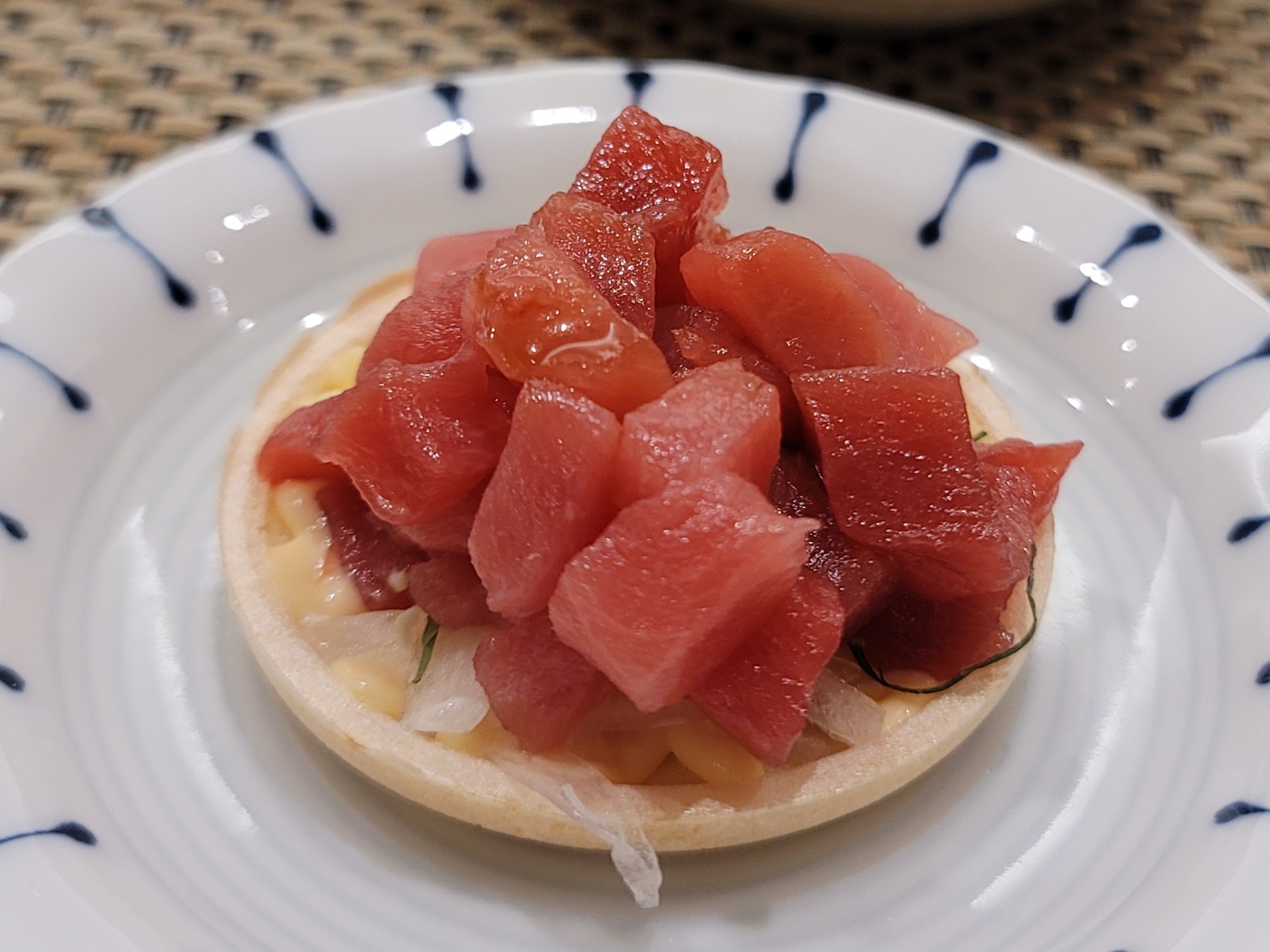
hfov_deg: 69.4
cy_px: 476
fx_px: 917
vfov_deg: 54.9
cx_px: 635
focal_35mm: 25
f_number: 1.8
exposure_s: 1/60.2
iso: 160
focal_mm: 7
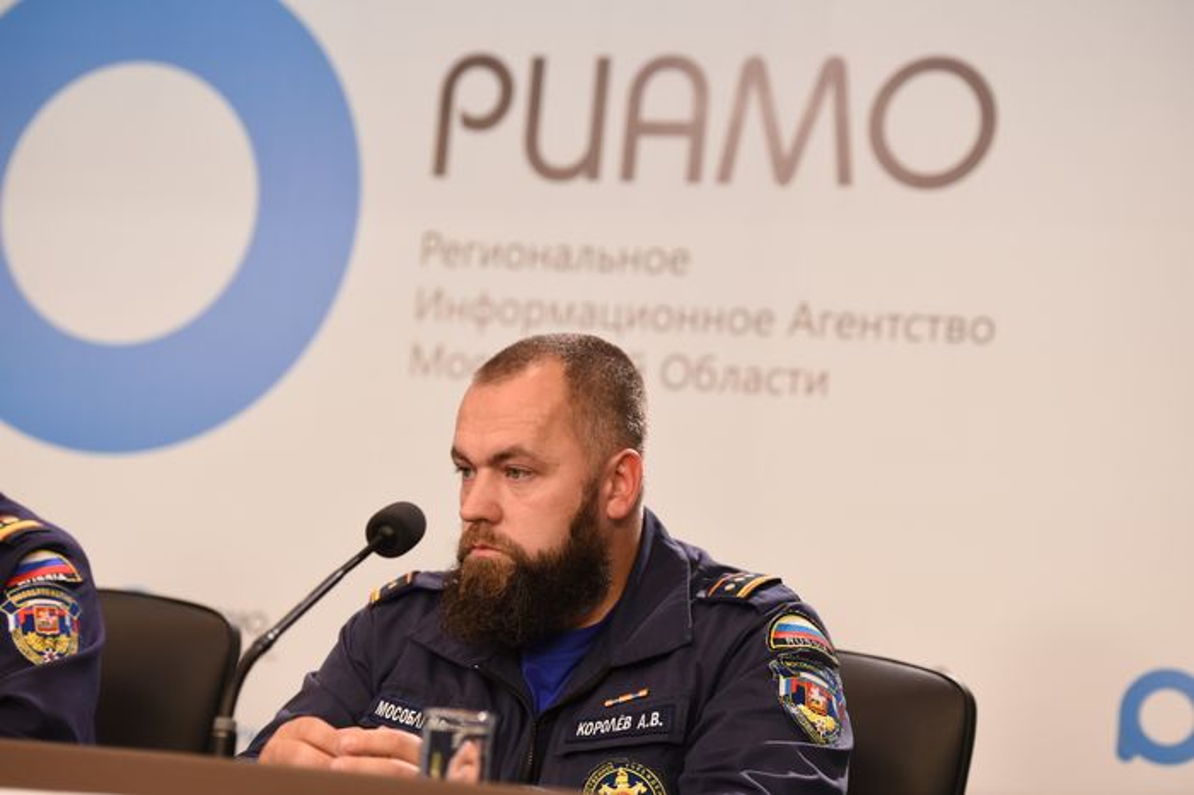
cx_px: 597
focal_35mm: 105
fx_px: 3481
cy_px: 398
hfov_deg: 19.5
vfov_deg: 13.0
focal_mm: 105
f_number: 3.5
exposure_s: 1/250
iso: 1600
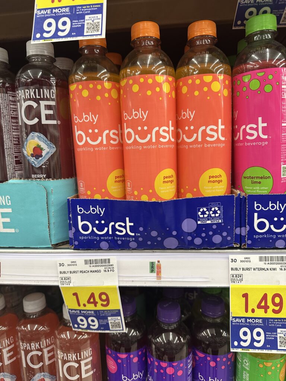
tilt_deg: -8.4
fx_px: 264
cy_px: 190
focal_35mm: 24
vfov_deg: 71.6
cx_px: 143
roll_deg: +0.4
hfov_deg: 56.8
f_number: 1.78
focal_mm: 6.86
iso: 250
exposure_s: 1/90
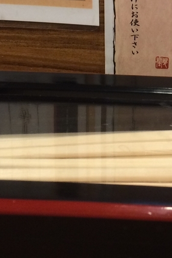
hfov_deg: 15.8
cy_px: -9
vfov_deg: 22.8
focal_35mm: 85
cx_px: 162
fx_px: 609
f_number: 2.2
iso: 125
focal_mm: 4.15
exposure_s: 1/30
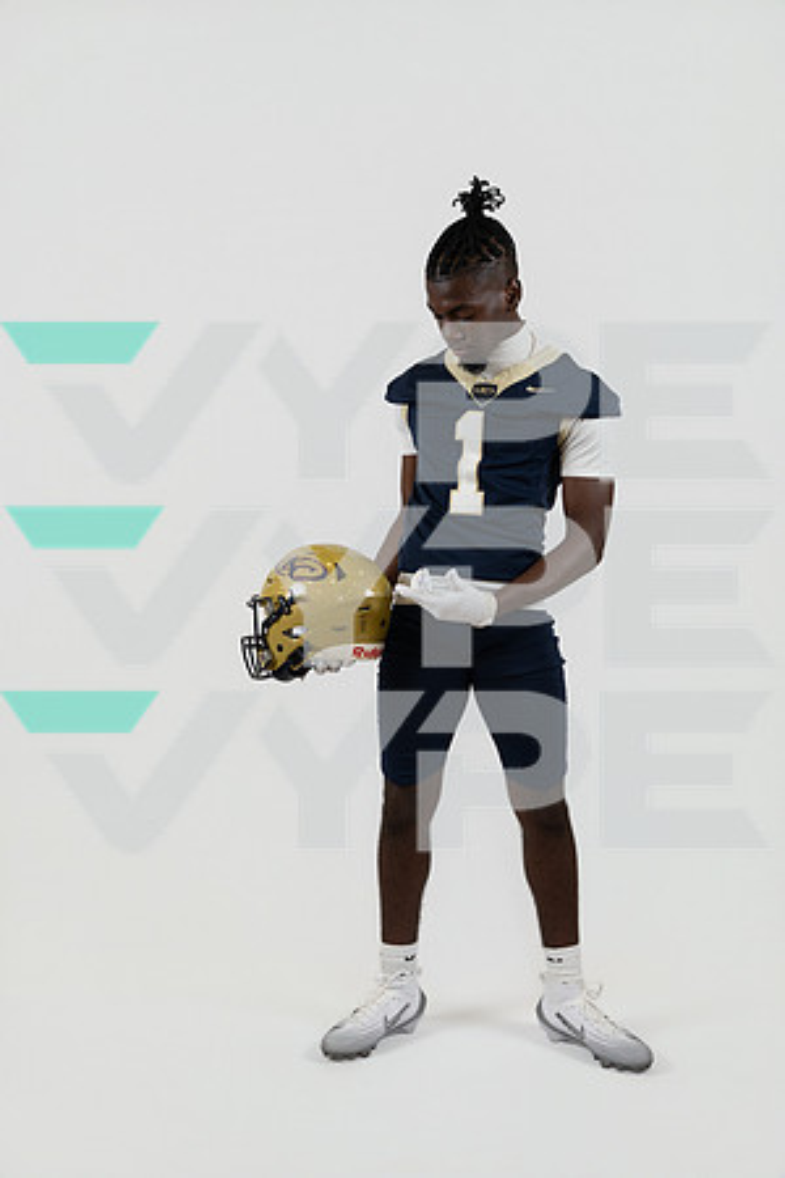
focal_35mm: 41
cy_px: 589
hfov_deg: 32.3
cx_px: 392
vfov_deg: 47.0
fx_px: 1354
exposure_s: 1/125
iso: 250
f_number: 3.5
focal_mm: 41.4
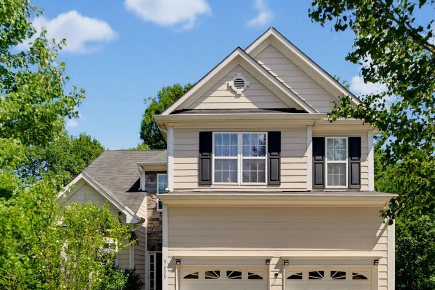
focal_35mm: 23
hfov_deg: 76.1
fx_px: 278
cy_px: 170
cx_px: 224
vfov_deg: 54.8
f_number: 11
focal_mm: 16
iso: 500
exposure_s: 1/250
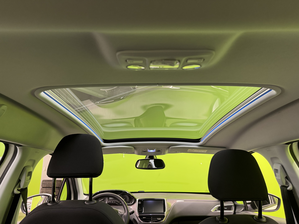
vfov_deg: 56.8
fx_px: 207
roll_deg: +0.8
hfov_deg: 71.6
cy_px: 112
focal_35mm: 24
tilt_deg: +16.0
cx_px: 150
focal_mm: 6.76
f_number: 1.78
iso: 400
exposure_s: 1/50
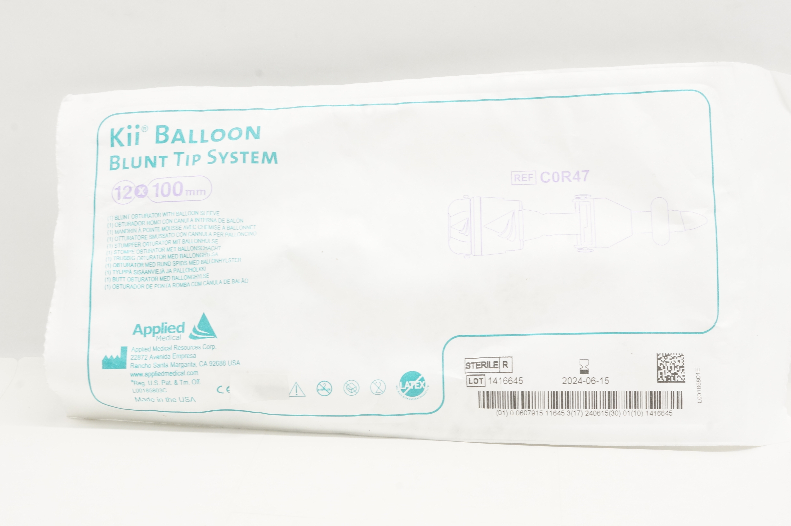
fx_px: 1811
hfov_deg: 24.6
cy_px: 263
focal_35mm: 82
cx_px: 396
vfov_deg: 16.5
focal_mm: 55
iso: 800
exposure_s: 1/15
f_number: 16
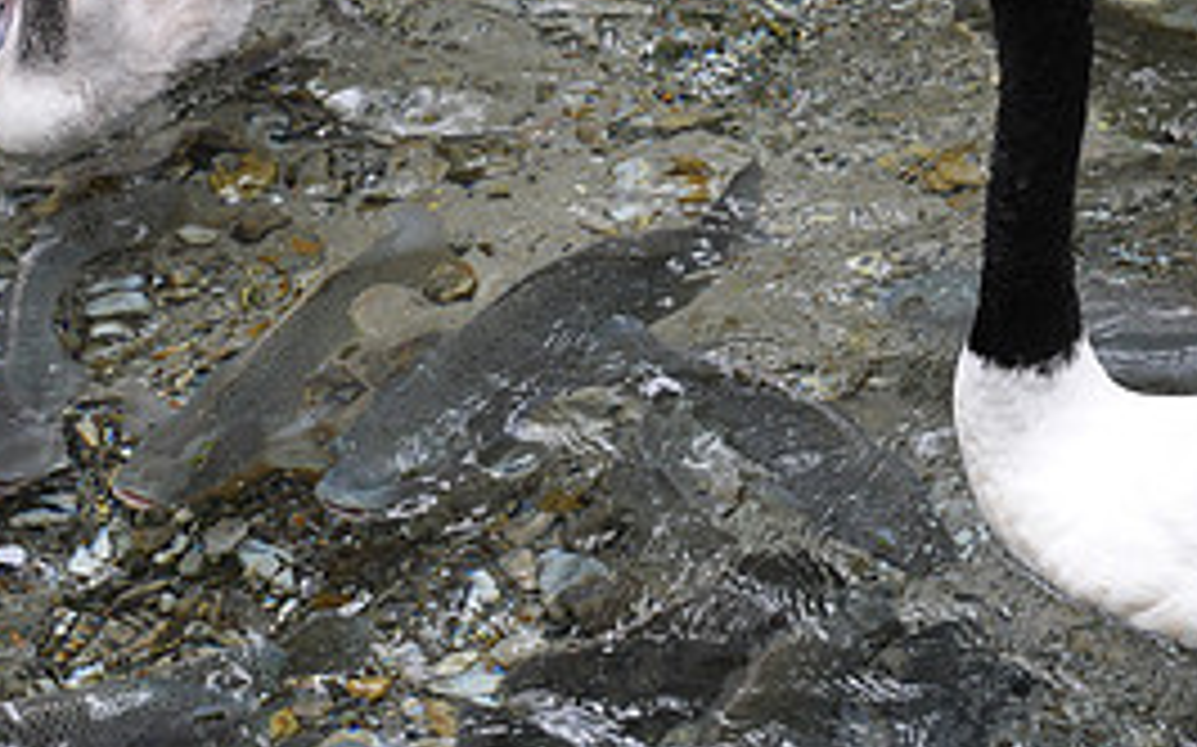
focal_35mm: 173
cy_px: 223
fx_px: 5641
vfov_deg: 7.6
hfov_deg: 12.0
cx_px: 1094
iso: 200
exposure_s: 1/160
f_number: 6.3
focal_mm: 52
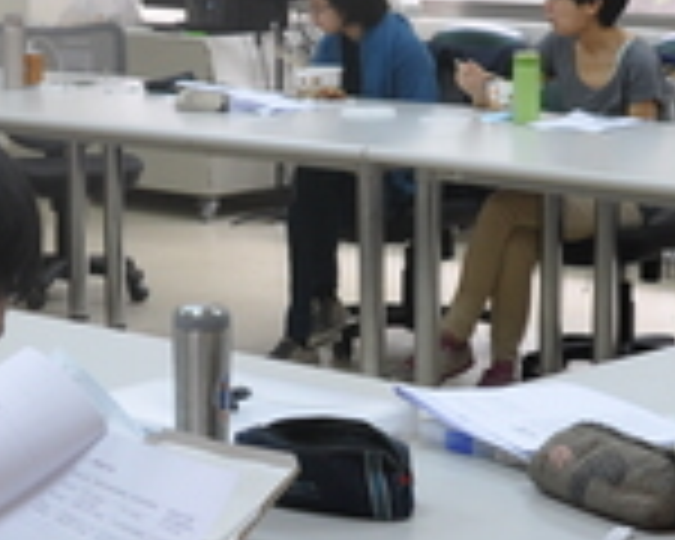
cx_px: 194
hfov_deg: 16.2
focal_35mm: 118
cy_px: 380
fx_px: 2357
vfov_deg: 13.0
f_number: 5.6
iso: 250
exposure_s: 1/30
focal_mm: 18
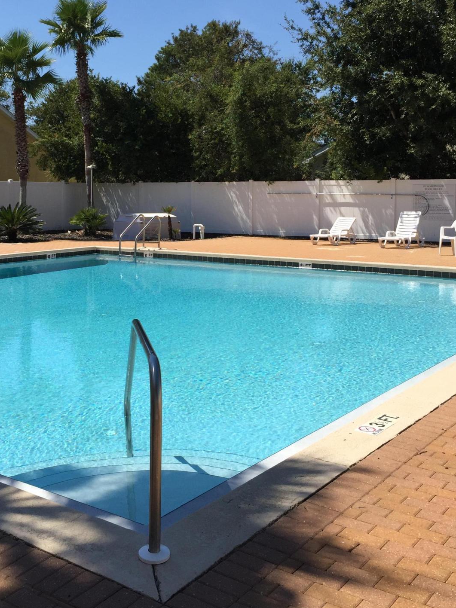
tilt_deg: -3.1
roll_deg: +0.2
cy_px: 258
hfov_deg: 35.0
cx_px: 177
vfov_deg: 45.6
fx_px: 720
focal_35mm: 41
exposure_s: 1/2198
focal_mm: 4.15
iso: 32
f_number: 2.2
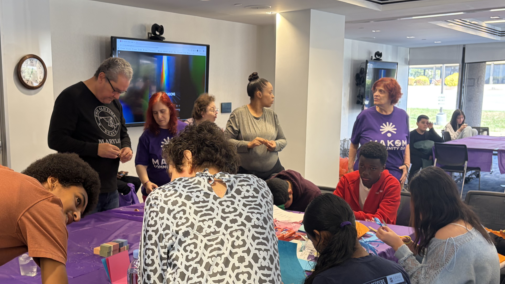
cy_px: 187
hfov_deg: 48.0
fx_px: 562
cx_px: 198
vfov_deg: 28.2
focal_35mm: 42
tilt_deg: -8.4
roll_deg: +0.4
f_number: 1.6
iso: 100
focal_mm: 5.96
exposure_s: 1/60
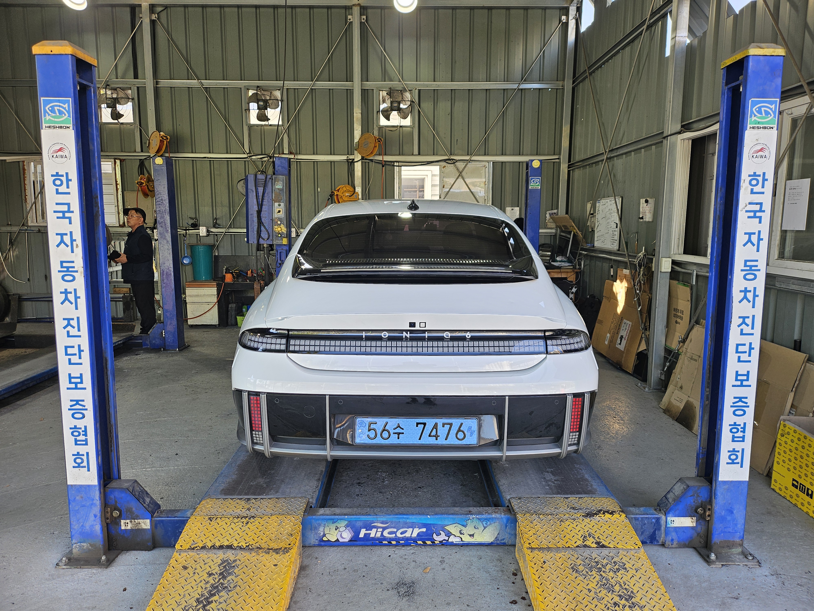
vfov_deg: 56.8
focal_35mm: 24
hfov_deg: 71.6
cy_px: 306
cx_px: 407
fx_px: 564
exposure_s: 1/212
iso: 50
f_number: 1.8
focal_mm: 5
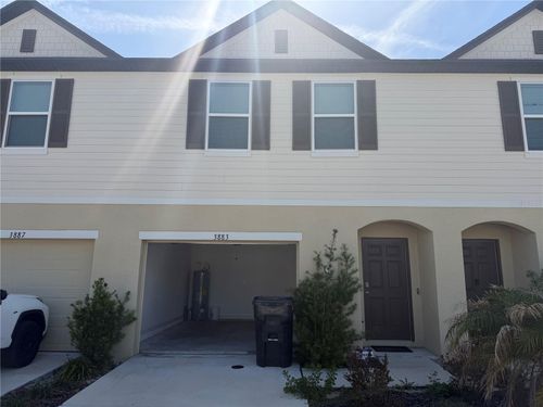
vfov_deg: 56.8
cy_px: 204
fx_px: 376
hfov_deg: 71.6
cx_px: 272
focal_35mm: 24
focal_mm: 6.76
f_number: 1.78
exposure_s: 1/4975
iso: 80
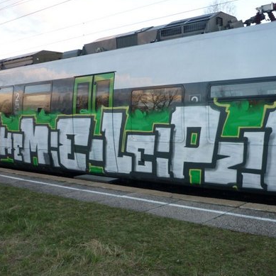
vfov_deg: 41.9
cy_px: 136
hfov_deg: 41.7
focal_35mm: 40
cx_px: 162
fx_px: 361
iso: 80
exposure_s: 1/100
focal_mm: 5.5
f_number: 2.8
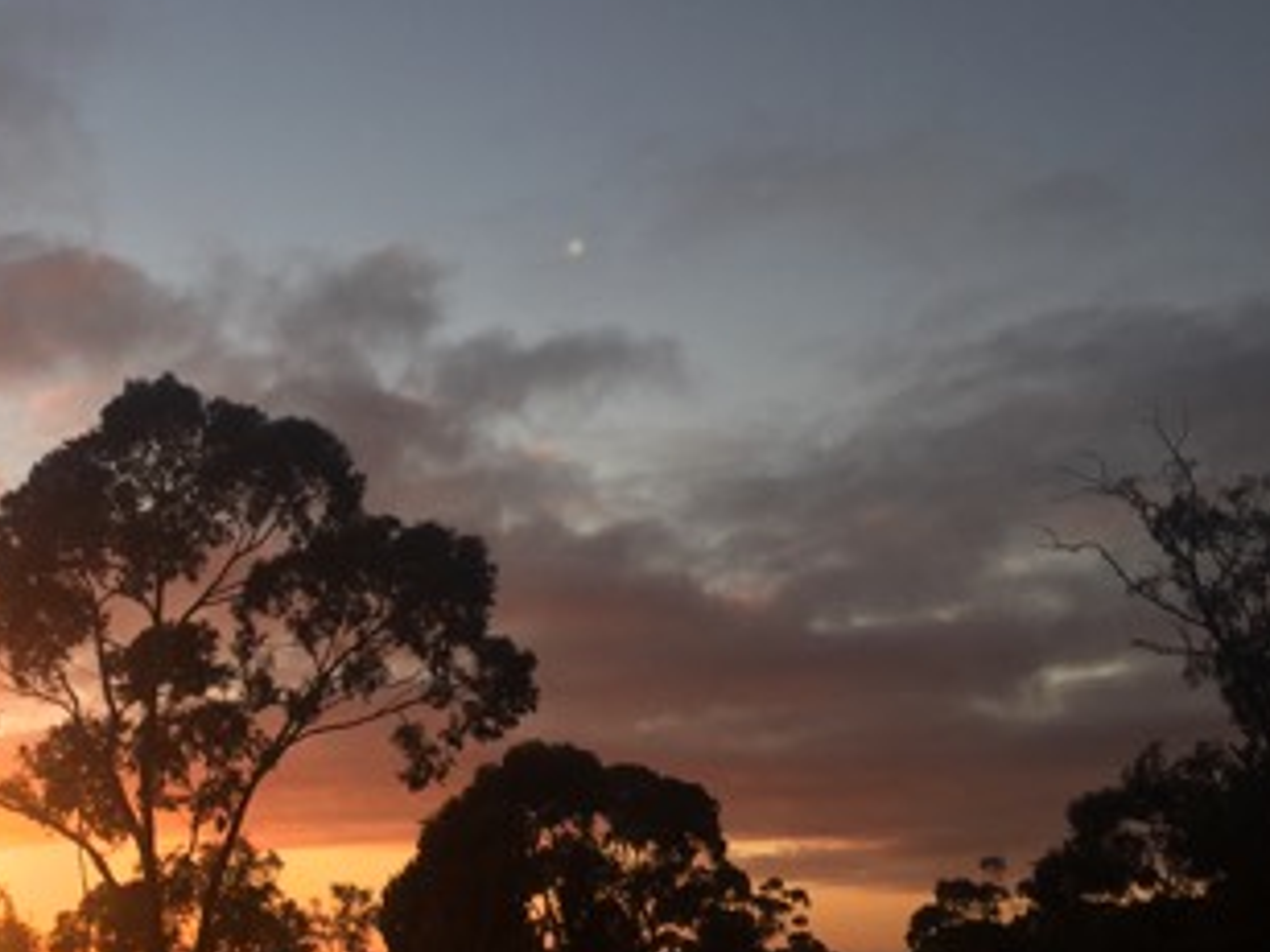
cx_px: 223
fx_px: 1798
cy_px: 606
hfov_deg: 37.3
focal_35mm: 49
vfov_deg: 29.5
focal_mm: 4.15
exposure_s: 1/549
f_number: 2.2
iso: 32
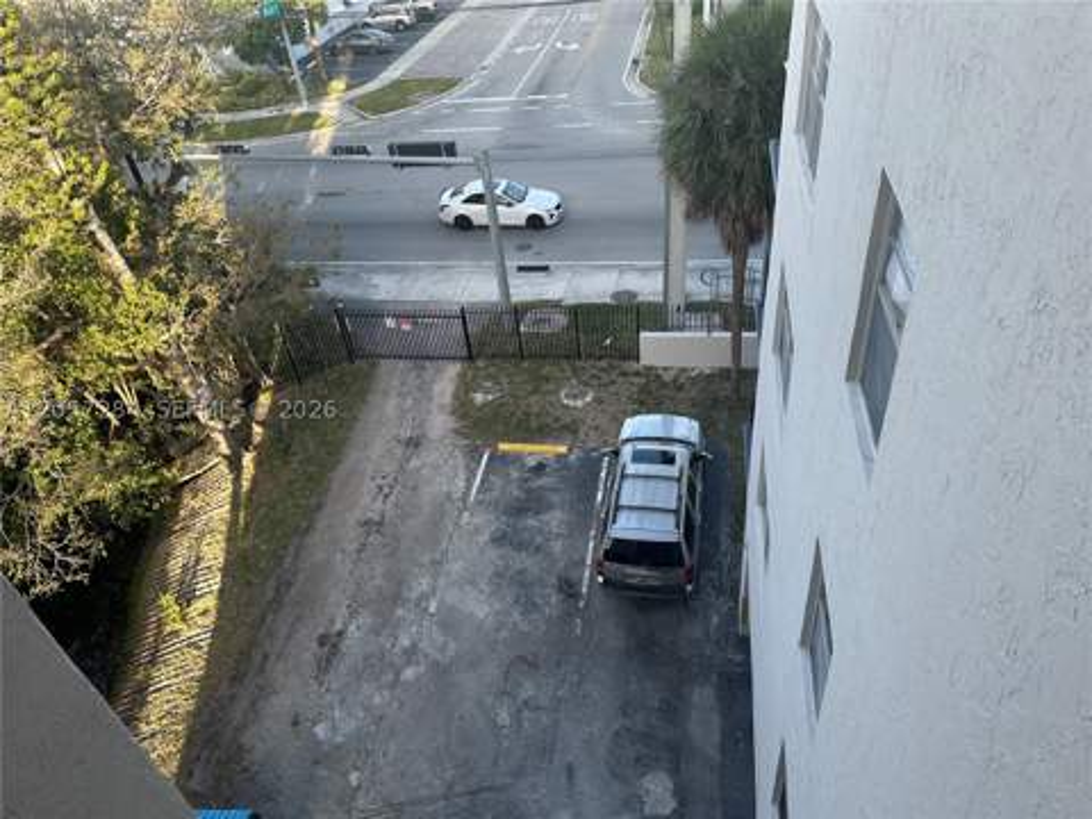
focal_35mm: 24
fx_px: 757
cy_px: 410
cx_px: 546
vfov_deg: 56.8
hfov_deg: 71.6
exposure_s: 1/552
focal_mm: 6.86
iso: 80
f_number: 1.78
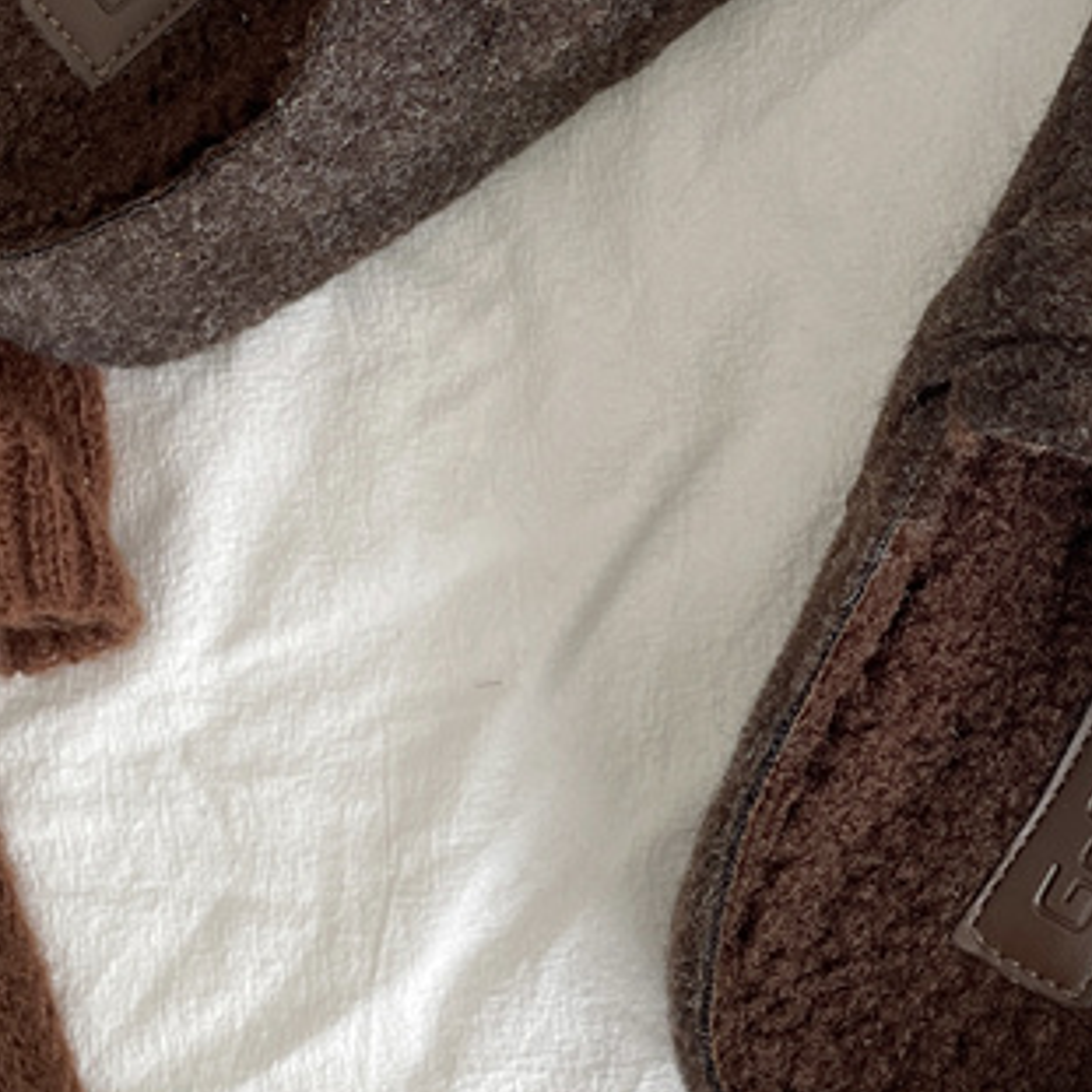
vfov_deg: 23.1
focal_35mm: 74
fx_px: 2641
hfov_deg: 22.9
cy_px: 232
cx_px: 913
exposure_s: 1/124
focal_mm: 4.2
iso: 32
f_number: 1.6
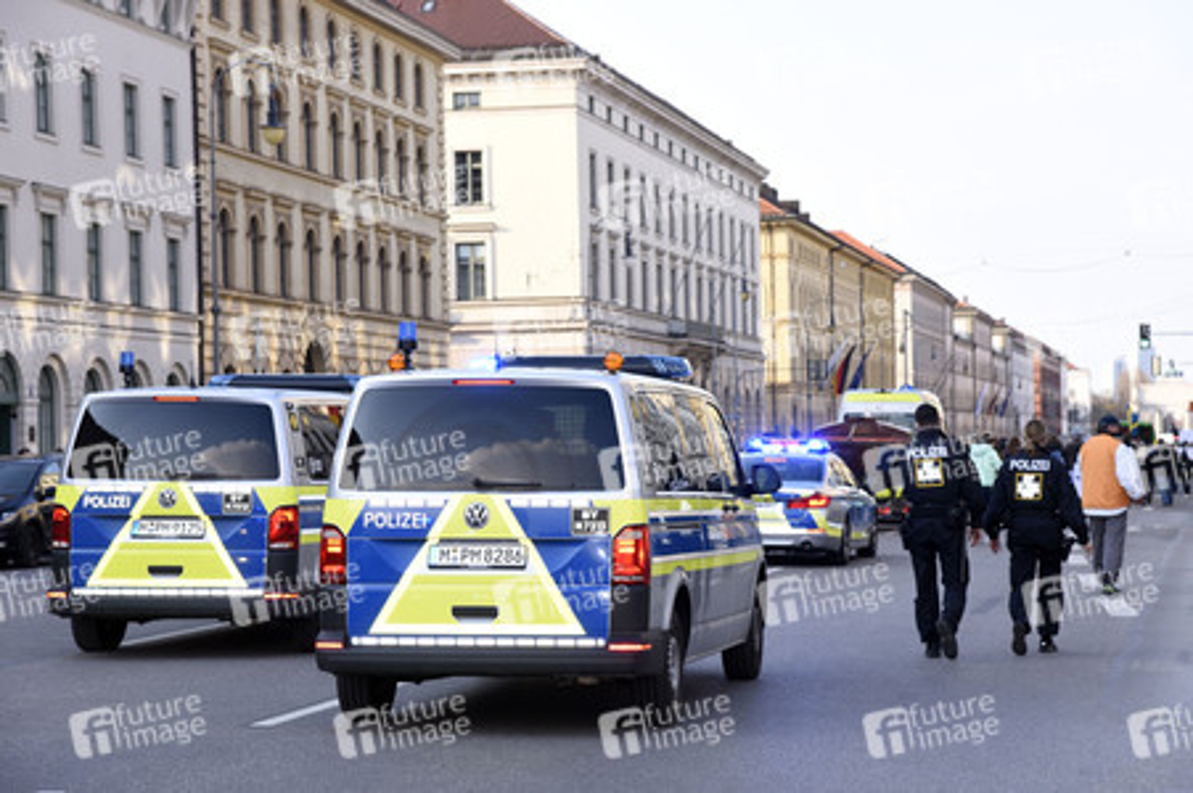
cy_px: 396
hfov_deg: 23.9
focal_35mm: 85
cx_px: 596
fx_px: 2815
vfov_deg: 16.0
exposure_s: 1/160
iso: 250
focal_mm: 85
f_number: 6.3
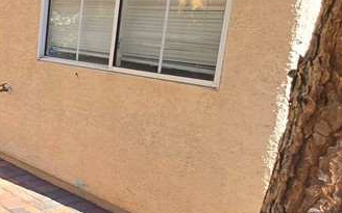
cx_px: -164
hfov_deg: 29.4
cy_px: 69
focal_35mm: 43
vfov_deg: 29.6
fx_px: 401
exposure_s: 1/1667
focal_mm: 2.2
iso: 50
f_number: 2.2
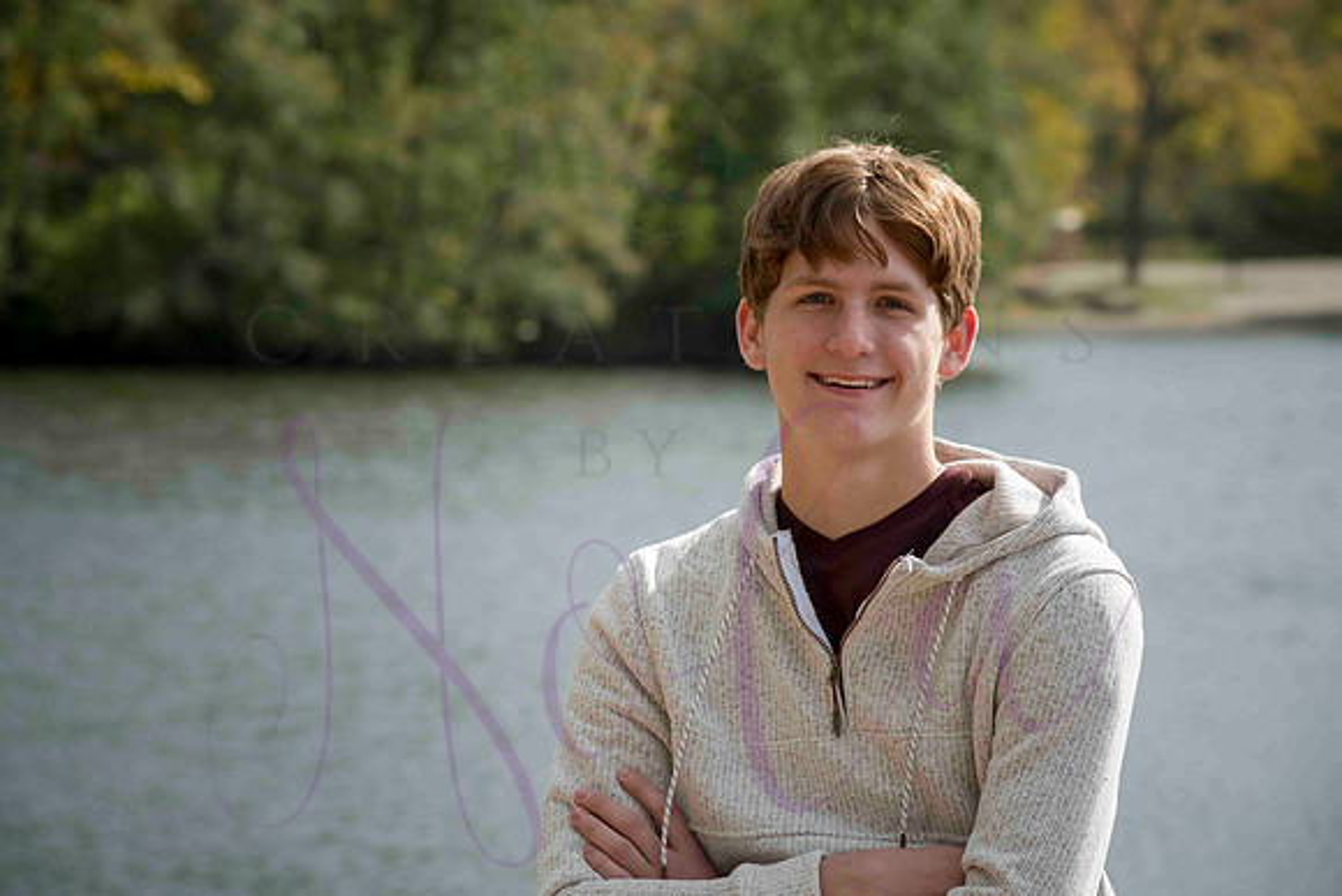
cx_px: 671
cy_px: 448
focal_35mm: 155
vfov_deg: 8.9
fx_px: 5779
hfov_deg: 13.2
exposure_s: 1/800
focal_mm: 155
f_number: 9
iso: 800
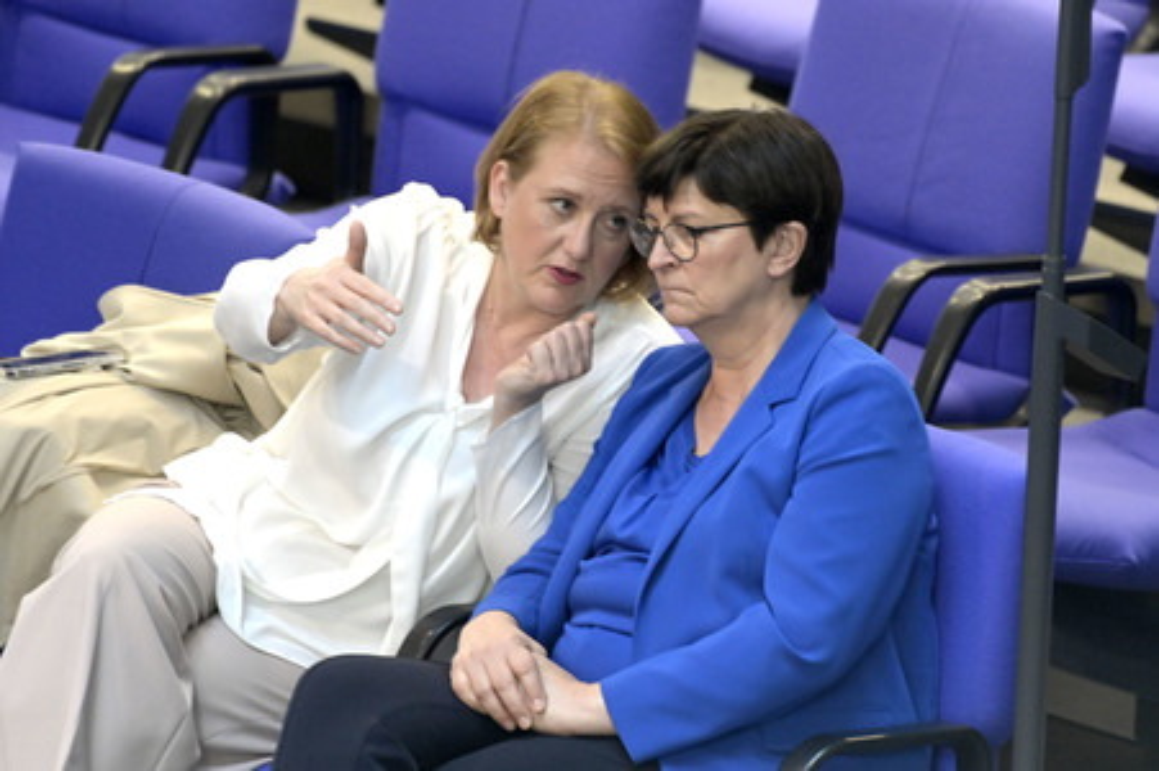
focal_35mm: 500
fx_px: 16085
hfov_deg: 4.1
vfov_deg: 2.7
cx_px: 580
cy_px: 386
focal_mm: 500
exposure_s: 1/320
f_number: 5.6
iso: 8000
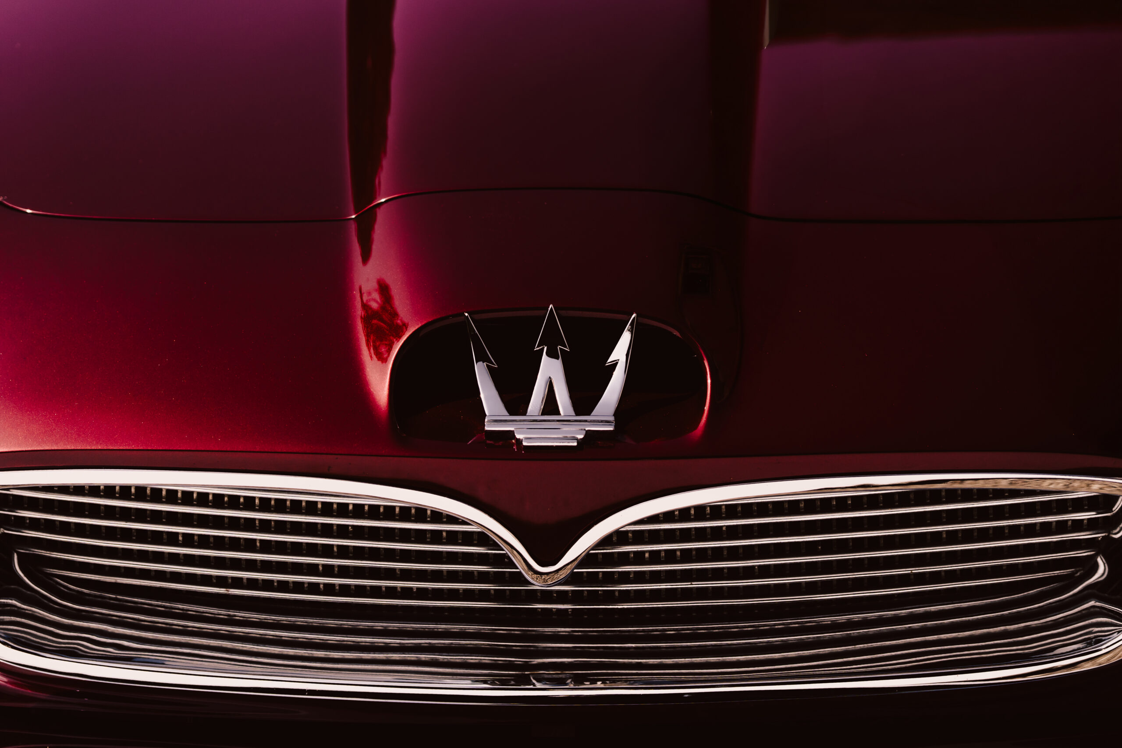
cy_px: 374
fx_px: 4924
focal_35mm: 158
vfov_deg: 8.7
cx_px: 561
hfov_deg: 13.0
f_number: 4.5
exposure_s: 1/2500
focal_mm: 158
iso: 250
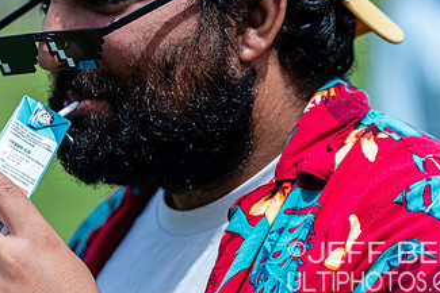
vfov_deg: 4.9
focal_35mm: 281
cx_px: 198
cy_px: 47
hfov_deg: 7.3
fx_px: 3436
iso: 100
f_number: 3.2
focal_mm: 105
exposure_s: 1/1250
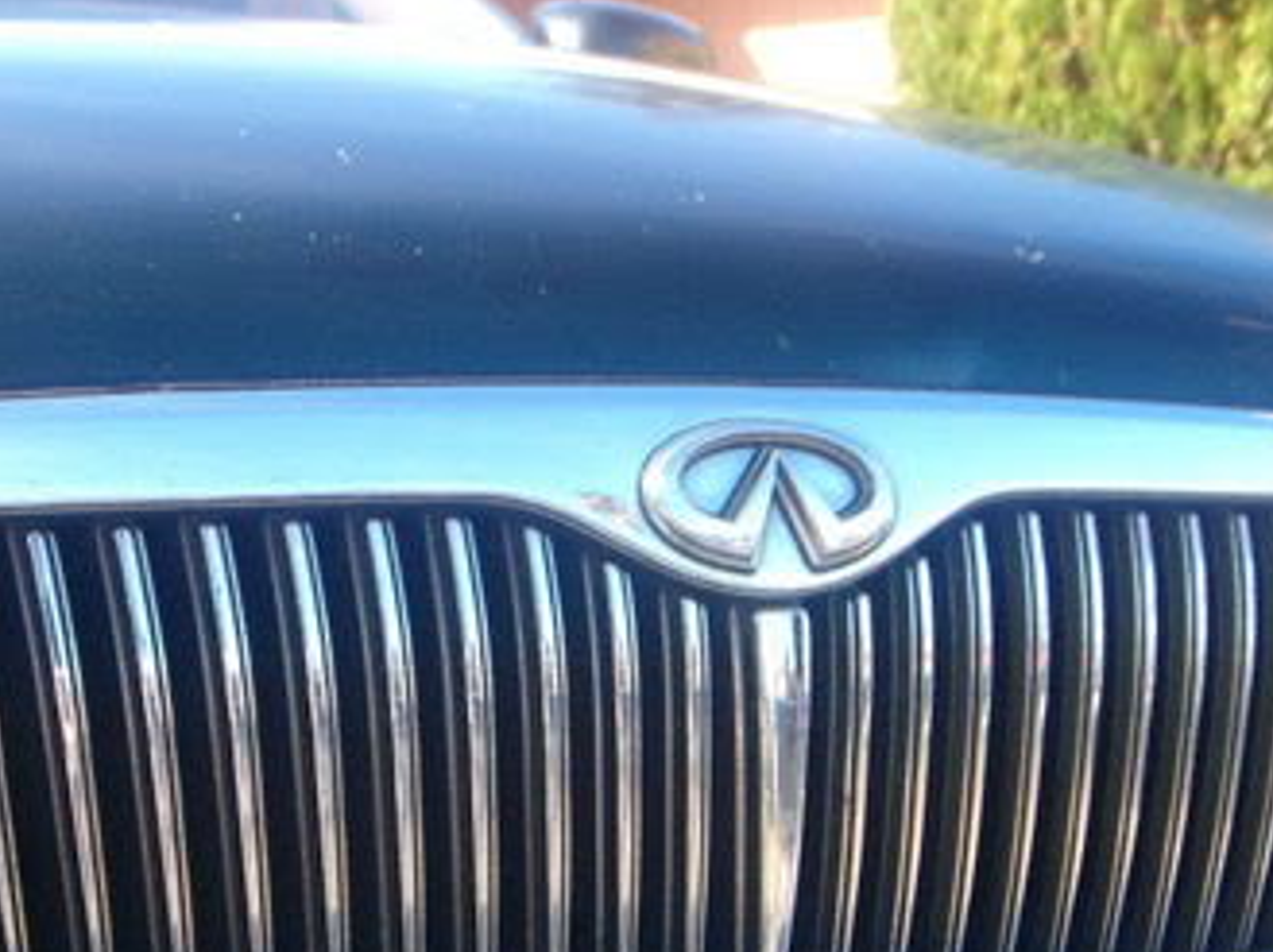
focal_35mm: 74
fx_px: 2718
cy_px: 697
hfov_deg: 26.3
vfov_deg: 19.7
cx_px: 549
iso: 64
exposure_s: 1/112
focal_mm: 6.4
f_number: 3.5
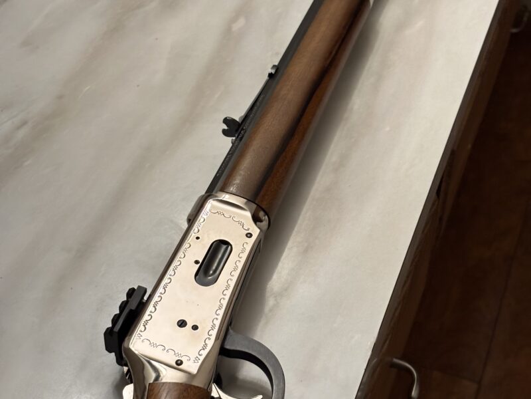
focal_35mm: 52
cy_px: 200
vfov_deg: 28.0
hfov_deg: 36.8
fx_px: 798
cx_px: 266
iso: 160
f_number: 1.6
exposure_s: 1/60
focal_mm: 5.96
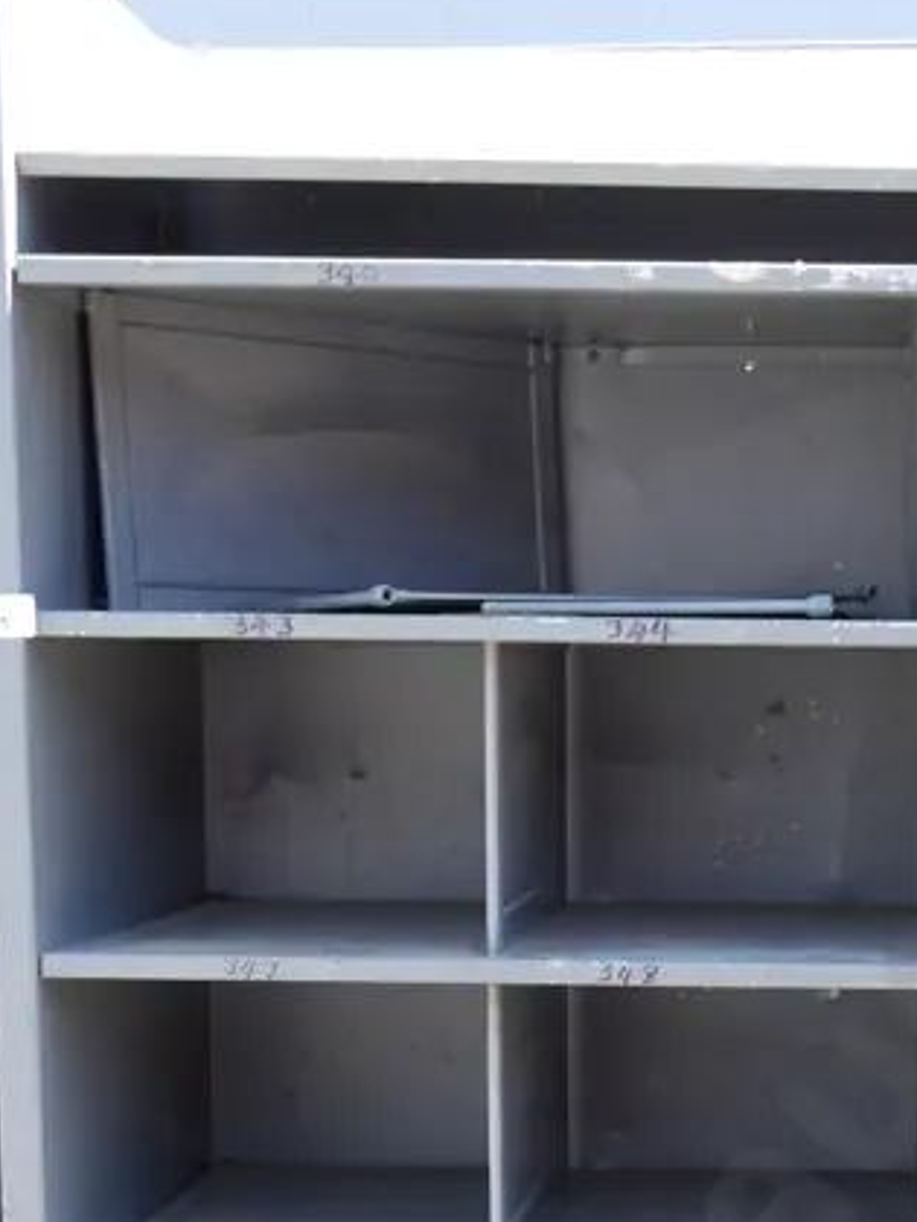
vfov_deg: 24.4
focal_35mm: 78
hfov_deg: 18.5
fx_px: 2755
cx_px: 878
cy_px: 1074
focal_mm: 16
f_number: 4
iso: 200
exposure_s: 1/160
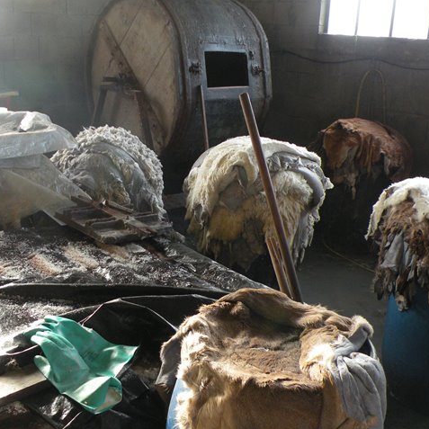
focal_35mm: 40
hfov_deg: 41.8
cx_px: 194
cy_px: 240
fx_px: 561
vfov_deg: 41.8
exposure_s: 1/60
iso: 169
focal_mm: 4.7
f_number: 2.8
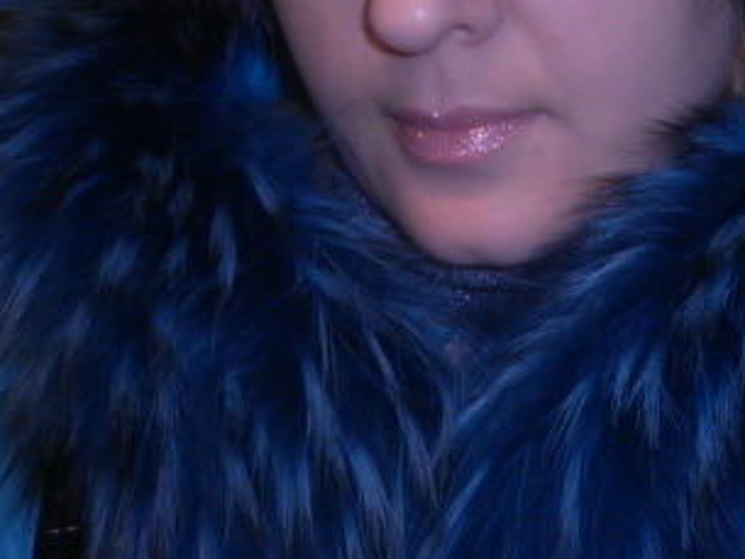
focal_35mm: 55
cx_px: 479
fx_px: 1184
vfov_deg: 25.5
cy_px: 22
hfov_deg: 34.7
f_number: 2.8
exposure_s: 1/30
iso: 200
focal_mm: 5
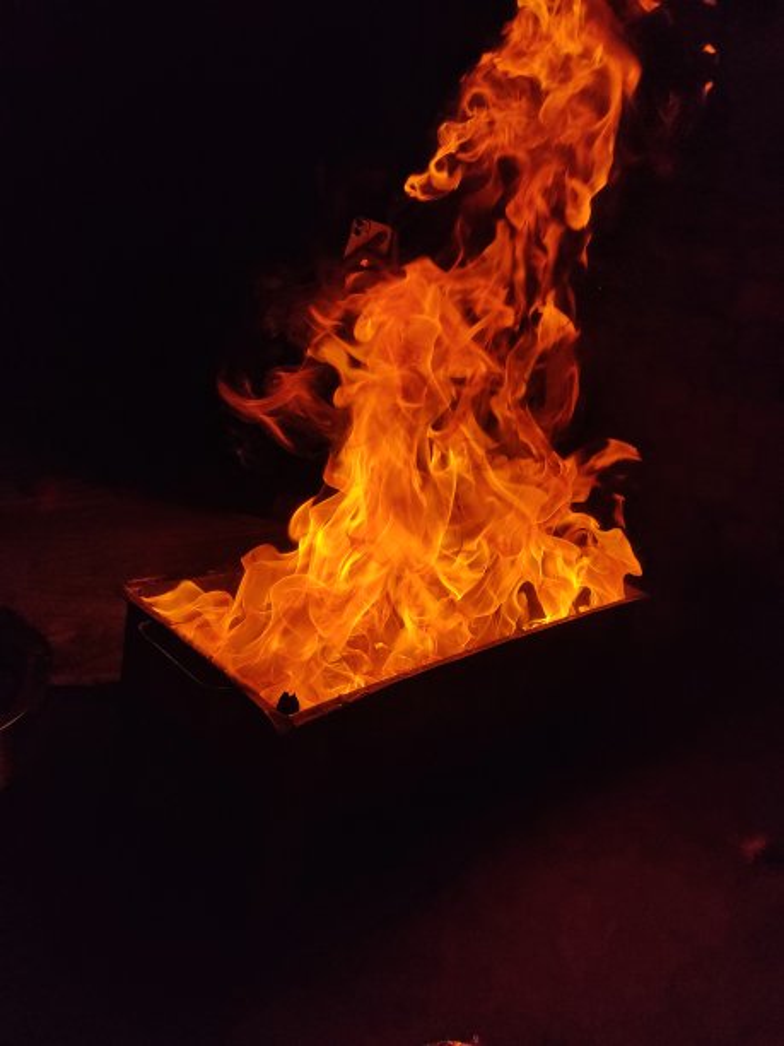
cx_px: 392
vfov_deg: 67.3
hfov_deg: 53.1
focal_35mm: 26
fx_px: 785
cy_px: 523
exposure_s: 1/816
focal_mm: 4.74
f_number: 1.79
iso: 100
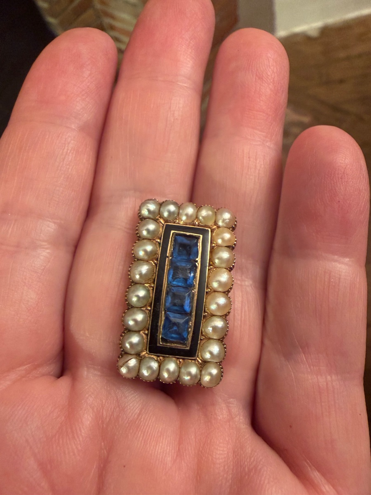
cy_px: 248
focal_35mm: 26
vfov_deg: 67.3
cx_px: 186
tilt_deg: -64.7
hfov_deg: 53.1
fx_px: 372
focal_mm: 2.22
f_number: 2.2
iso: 500
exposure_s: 1/50
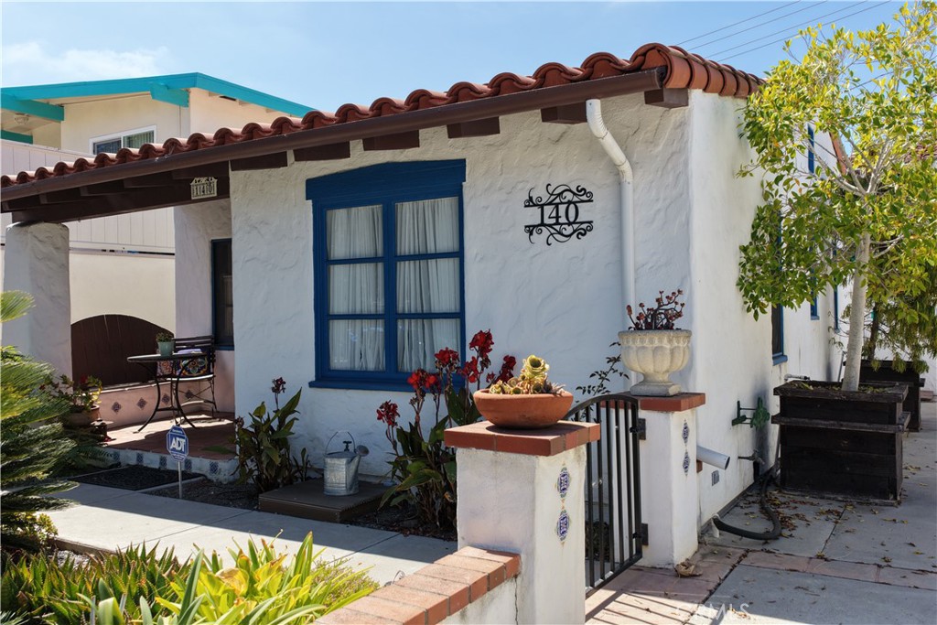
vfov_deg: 46.4
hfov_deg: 65.5
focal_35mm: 28
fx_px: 729
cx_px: 468
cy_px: 312
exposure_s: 1/1600
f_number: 2.8
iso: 320
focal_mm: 14.45
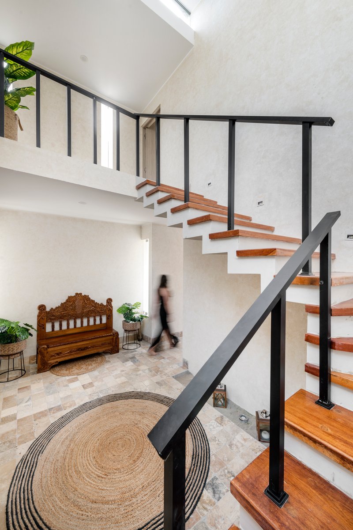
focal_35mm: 14
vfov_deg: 104.3
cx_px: 176
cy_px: 265
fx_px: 206
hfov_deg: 81.2
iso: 160
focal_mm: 14
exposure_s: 1/6
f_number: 11
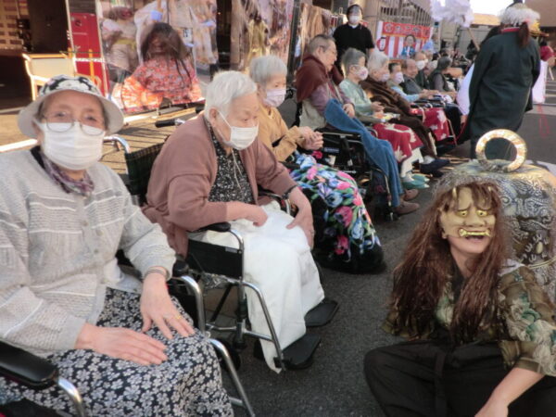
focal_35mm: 26
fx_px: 418
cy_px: 208
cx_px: 278
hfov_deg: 67.3
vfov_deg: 53.1
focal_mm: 4.7
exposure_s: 1/125
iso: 50
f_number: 2.8
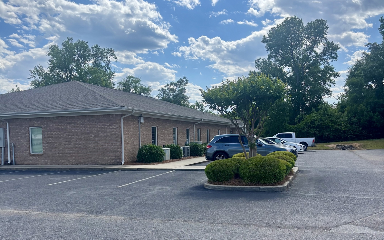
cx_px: 191
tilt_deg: -3.2
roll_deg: +0.0
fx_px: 387
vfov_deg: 34.2
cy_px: 157
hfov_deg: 52.7
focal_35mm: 37
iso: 50
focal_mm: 5.96
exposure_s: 1/5348
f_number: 1.6
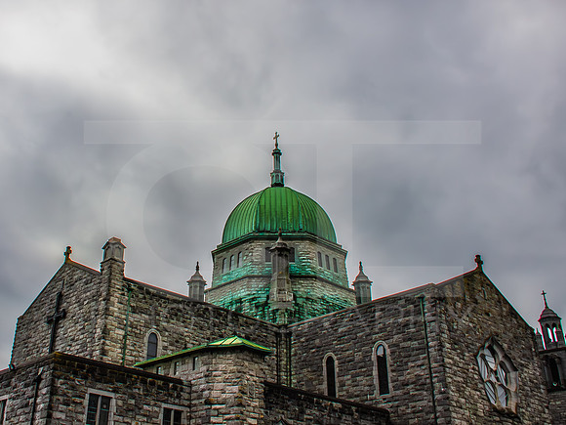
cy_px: 176
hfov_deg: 45.5
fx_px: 668
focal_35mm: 41
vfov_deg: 35.2
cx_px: 208
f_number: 18
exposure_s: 1/200
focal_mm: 21
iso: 500
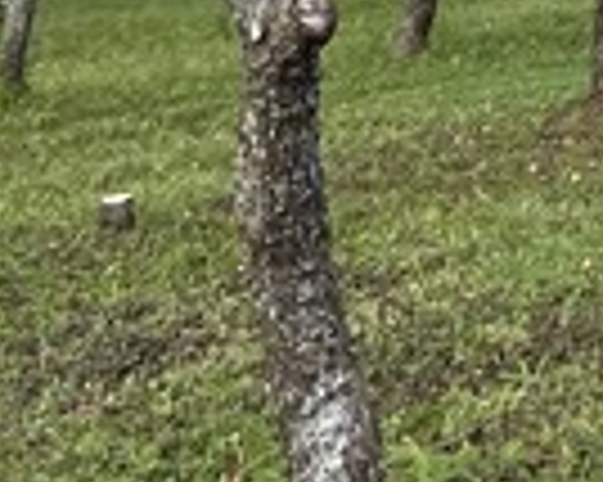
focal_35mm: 148
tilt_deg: +13.6
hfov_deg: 12.2
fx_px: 2639
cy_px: -718
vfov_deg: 9.2
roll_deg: +2.6
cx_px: 986
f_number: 1.5
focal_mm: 5.7
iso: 50
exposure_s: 1/1553
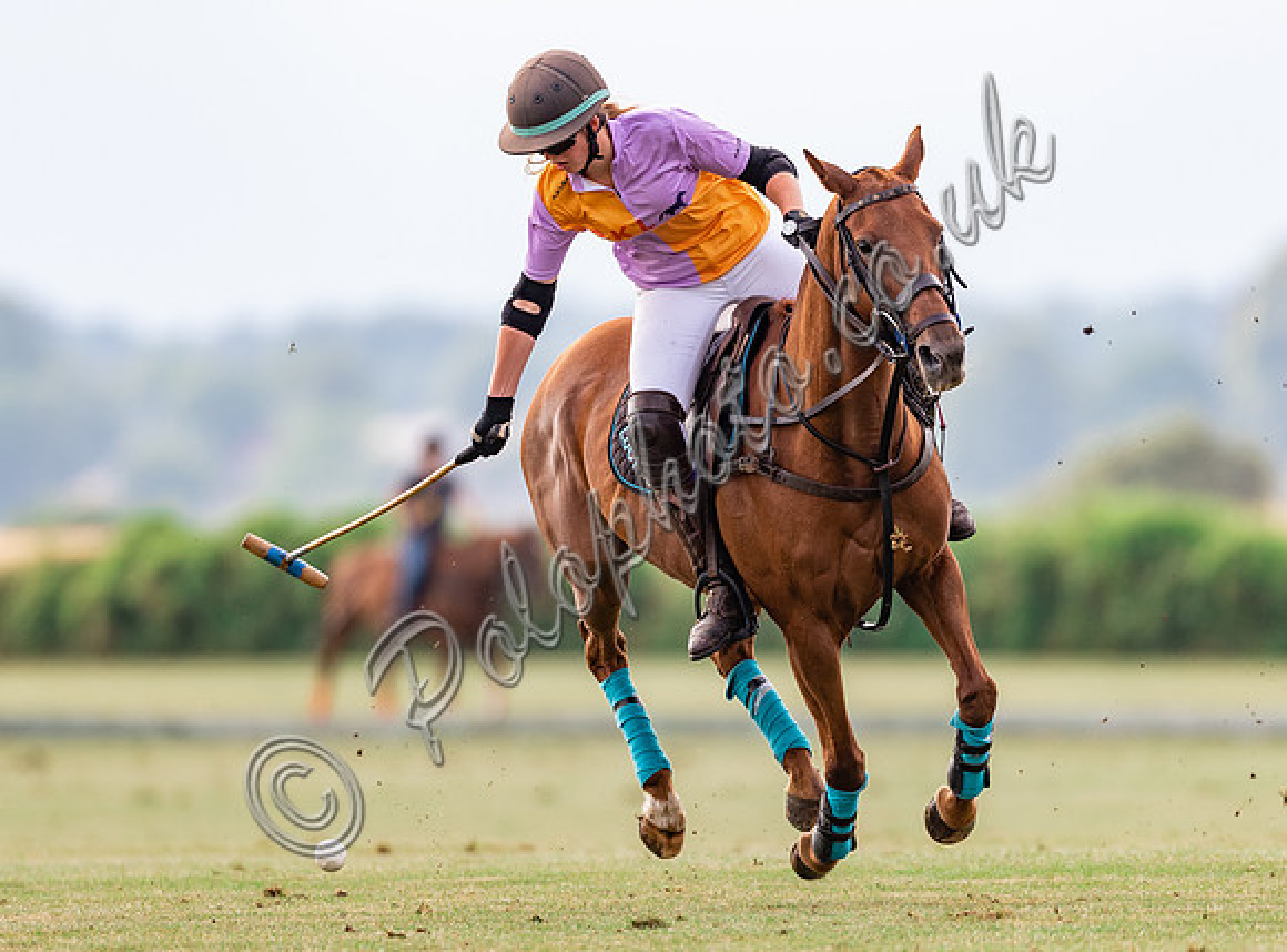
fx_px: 23696
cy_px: 516
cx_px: 659
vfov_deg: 2.3
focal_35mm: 641
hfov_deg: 3.1
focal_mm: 500
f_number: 4
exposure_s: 1/1000
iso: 400
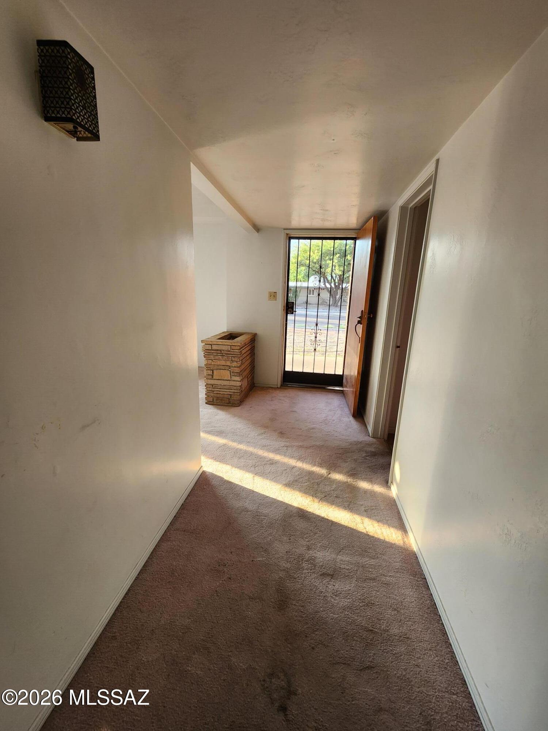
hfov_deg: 89.9
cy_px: 366
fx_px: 274
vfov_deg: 106.2
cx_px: 274
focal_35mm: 13
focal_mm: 2.2
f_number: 2.2
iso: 250
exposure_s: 1/60
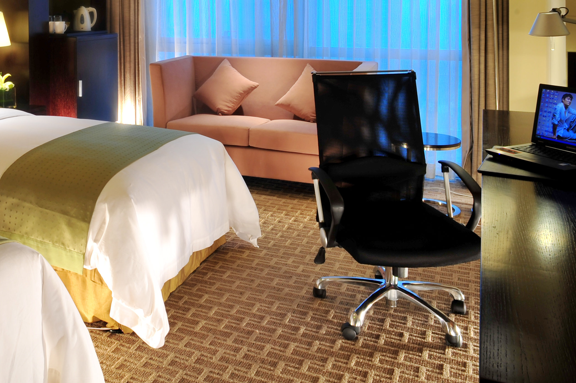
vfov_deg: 30.3
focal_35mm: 41
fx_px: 656
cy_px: -2
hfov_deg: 43.8
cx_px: 72
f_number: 16
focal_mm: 20
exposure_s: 1.3
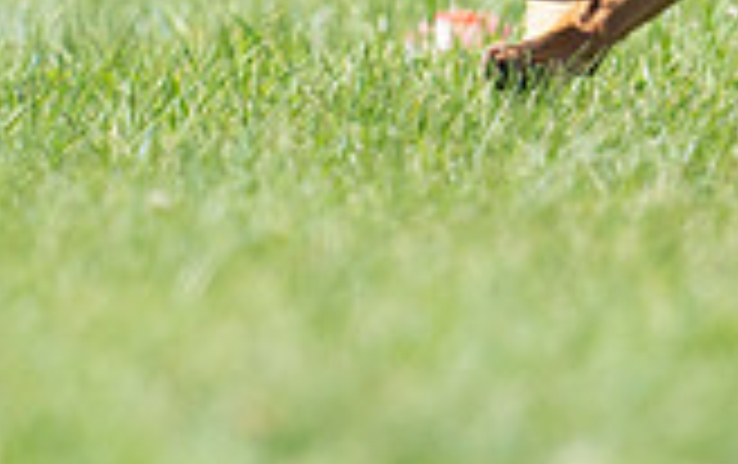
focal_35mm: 2015
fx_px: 40583
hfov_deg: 1.0
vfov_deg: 0.7
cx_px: 585
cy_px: -345
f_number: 6.3
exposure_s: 1/4000
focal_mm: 559
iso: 1250
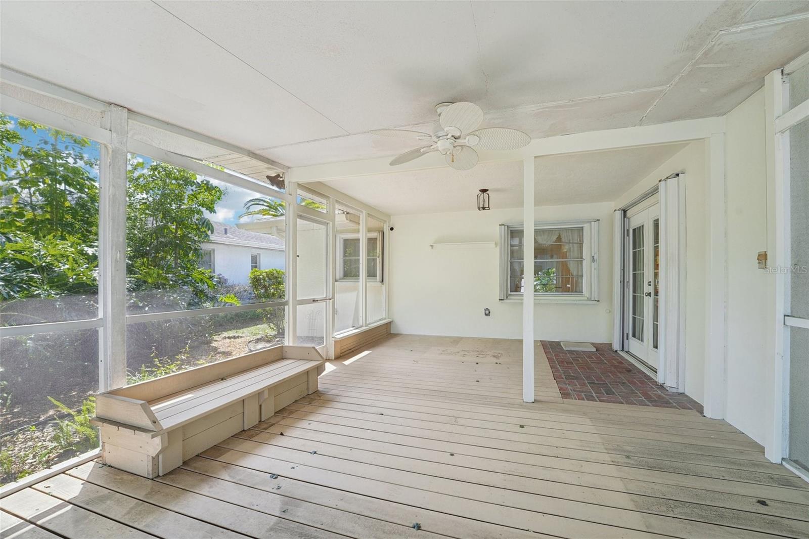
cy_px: 270
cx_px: 404
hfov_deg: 104.3
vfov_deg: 81.2
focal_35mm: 14
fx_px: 315
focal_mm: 14
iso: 200
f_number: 8
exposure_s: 1/25
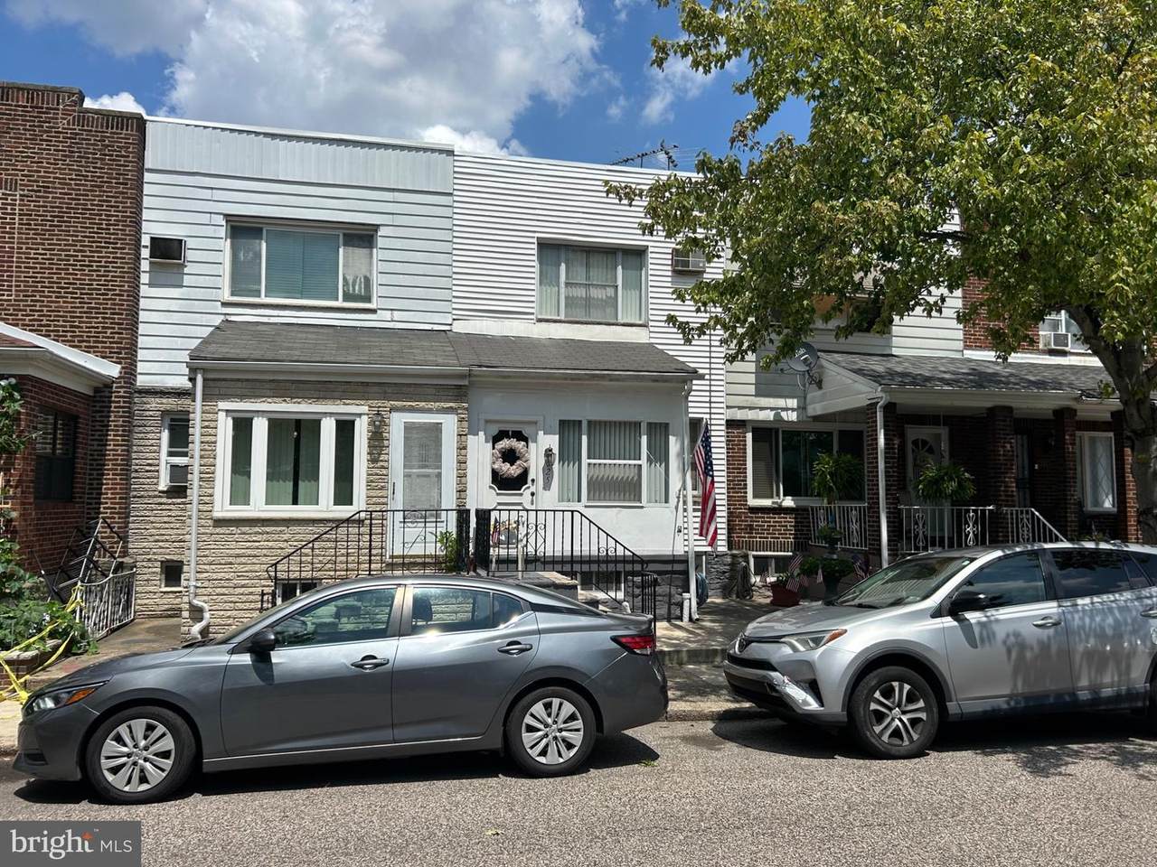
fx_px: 869
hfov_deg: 67.3
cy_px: 434
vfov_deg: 53.1
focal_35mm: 26
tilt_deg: +5.9
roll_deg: -1.7
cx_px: 578
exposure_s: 1/6579
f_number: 1.5
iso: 50
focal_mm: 5.7
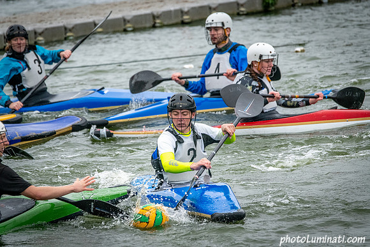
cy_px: 124
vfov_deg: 3.4
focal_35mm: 400
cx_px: 185
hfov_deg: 5.2
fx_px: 4112
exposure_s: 1/3200
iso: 3200
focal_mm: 400
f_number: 7.1
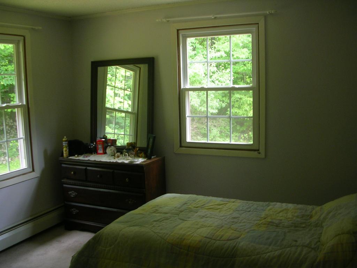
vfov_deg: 37.7
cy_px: 134
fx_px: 392
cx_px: 178
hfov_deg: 49.0
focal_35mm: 38
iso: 50
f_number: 2.8
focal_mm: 5.8
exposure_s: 1/12.8
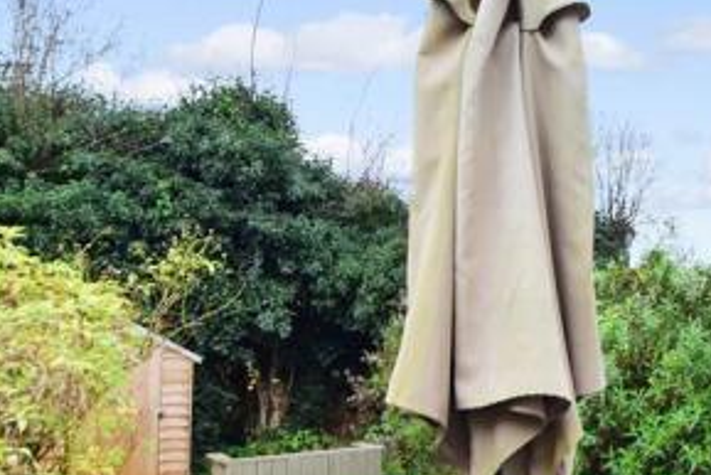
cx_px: 753
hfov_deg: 44.7
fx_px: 672
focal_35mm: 34
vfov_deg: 38.3
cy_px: 333
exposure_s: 1/50
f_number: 7.1
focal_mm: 10
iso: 400
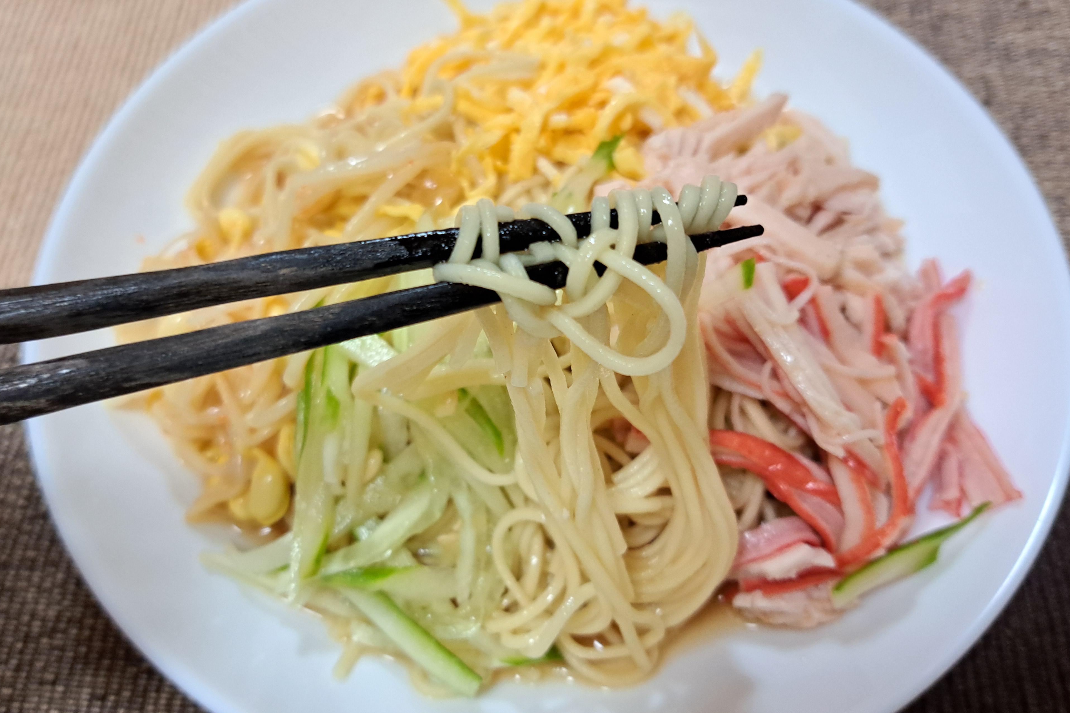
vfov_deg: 43.6
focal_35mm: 30
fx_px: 892
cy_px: 393
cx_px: 515
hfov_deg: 61.9
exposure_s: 1/50
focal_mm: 5.23
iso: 160
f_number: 1.8
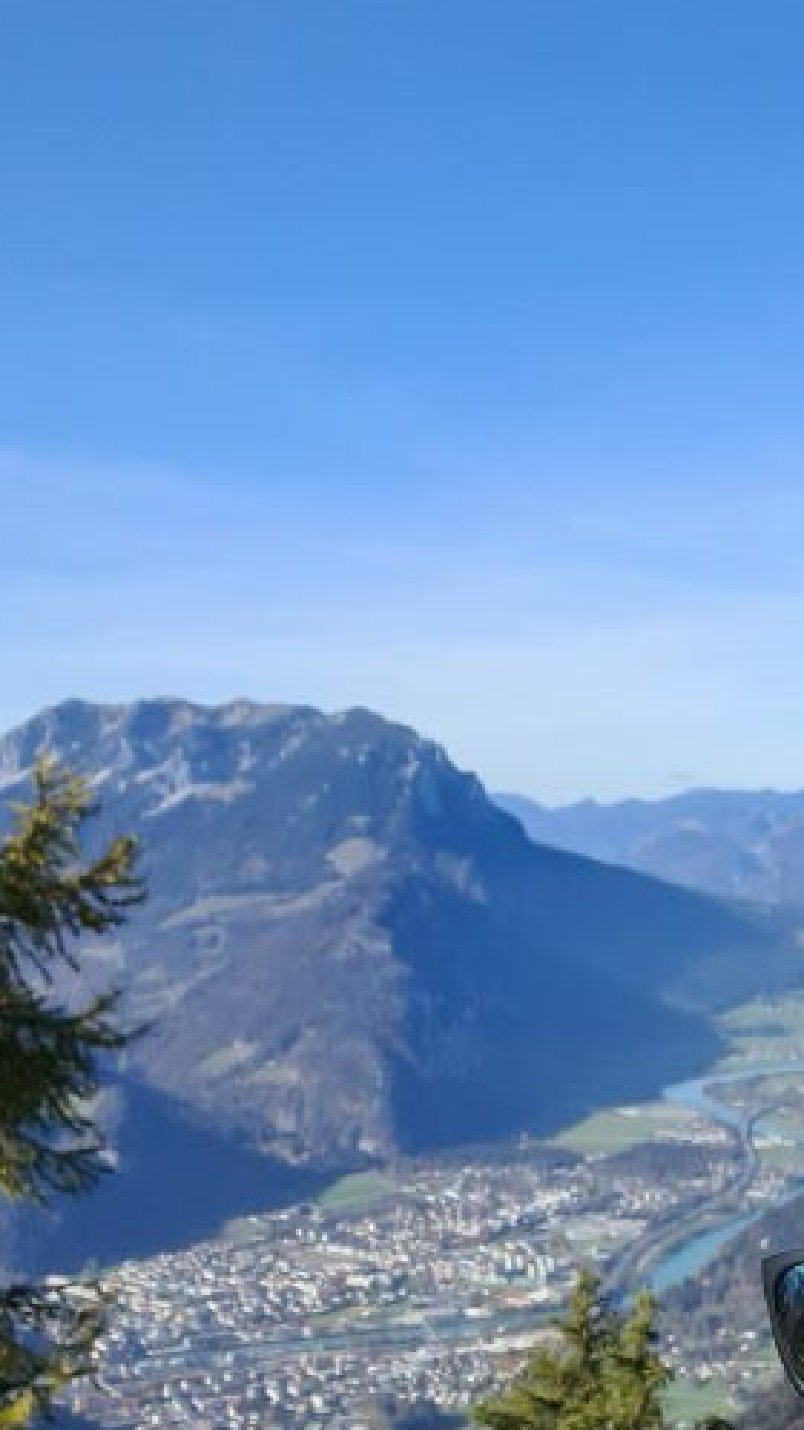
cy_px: 1174
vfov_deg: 35.8
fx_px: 2123
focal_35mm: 56
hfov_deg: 20.0
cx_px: 991
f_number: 2.2
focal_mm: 3.8
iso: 50
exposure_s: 1/1240
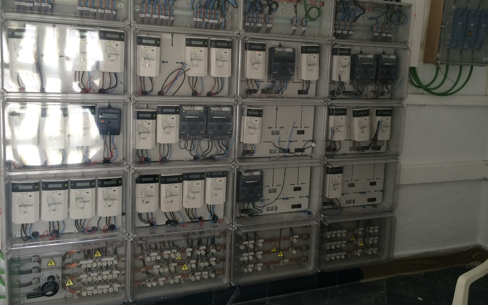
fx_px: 426
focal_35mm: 32
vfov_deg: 39.3
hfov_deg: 59.7
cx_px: 244
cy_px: 122
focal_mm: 4.12
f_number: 2.2
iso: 40
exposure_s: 1/30
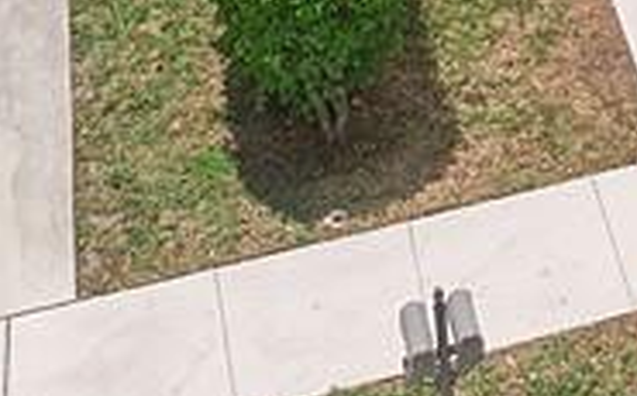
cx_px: 1012
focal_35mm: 141
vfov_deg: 7.8
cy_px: -849
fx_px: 2444
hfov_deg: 13.8
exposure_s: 1/2000
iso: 100
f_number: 2.8
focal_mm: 4.39
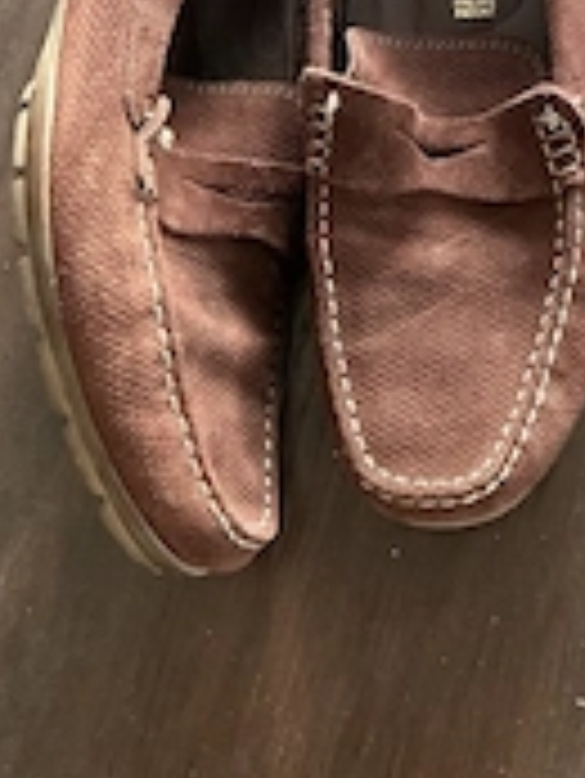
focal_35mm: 67
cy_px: 63
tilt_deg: -72.5
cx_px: 405
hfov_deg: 21.8
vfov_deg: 27.8
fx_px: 1508
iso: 200
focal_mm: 3
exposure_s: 1/40
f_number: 1.8
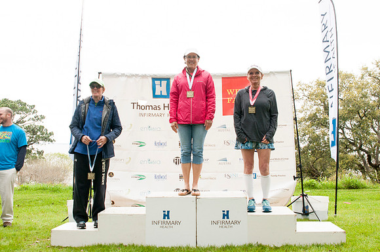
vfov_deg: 36.8
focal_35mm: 36
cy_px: 126
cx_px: 190
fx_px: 379
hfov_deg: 53.2
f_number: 5.6
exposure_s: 1/160
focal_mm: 24
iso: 800
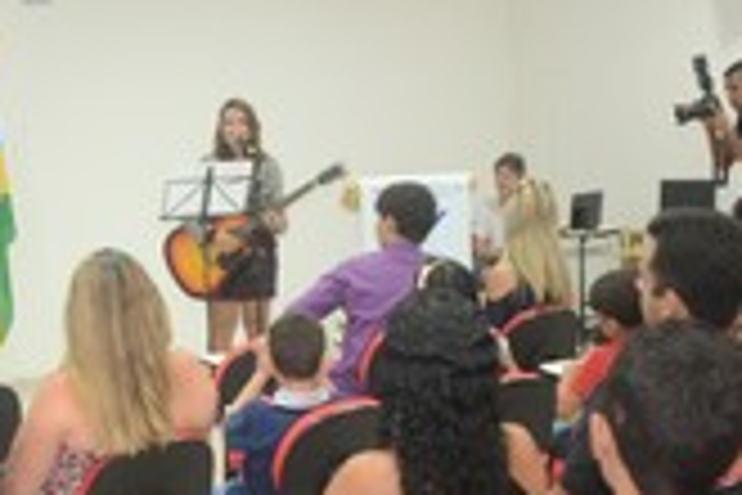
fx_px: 1690
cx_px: 108
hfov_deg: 24.2
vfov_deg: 16.6
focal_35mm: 82
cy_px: 306
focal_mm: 20
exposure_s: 1/80
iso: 1600
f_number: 3.5
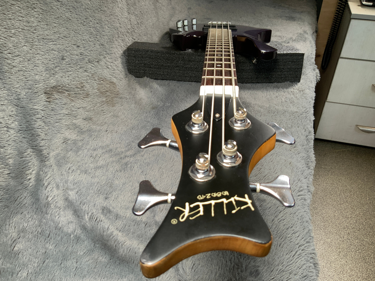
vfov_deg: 48.2
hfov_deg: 61.7
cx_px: 188
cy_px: 140
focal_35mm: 29
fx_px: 314
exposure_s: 1/104
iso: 64
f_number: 1.8
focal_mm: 3
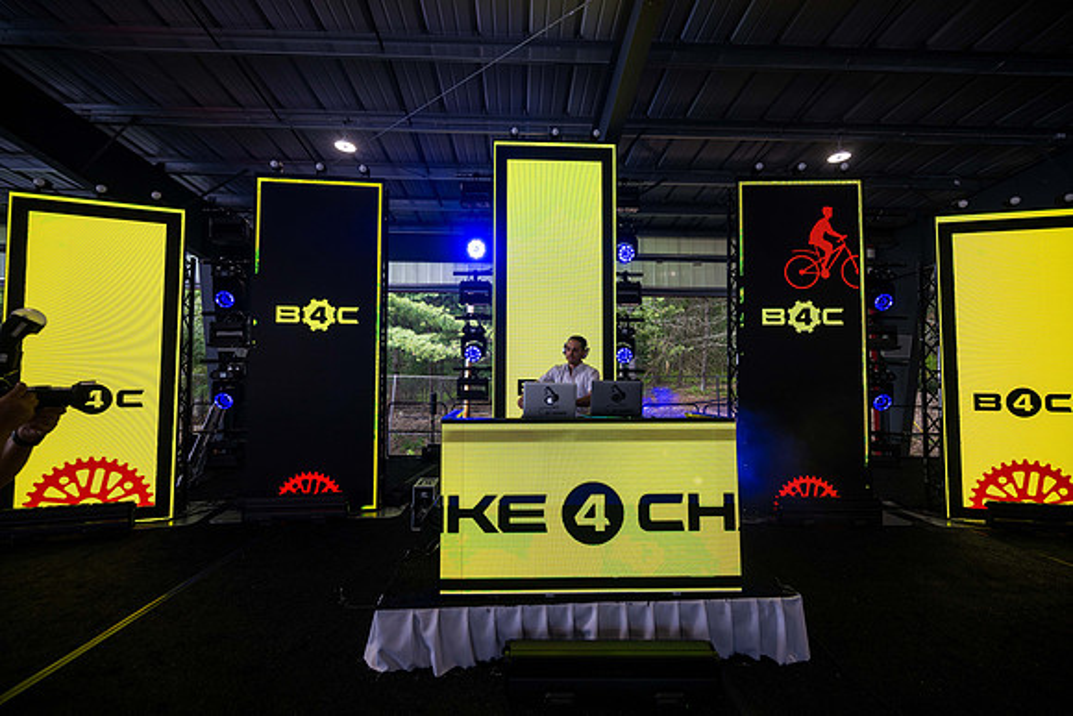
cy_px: 358
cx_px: 536
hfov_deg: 104.2
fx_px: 417
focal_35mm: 14
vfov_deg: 81.2
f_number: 4
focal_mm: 14
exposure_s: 1/250
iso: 180
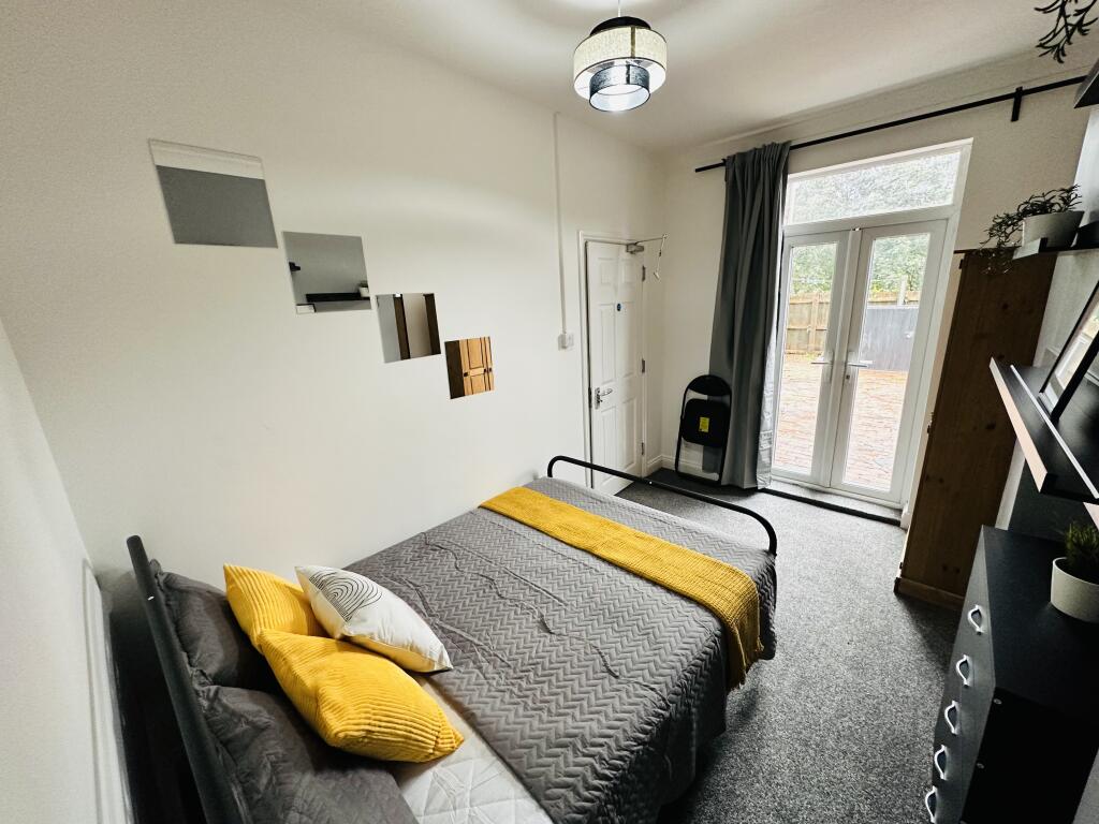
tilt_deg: -15.1
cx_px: 550
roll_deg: +2.6
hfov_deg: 102.1
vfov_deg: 85.7
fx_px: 444
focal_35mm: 14
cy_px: 412
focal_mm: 2.22
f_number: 2.2
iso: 320
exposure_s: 1/61
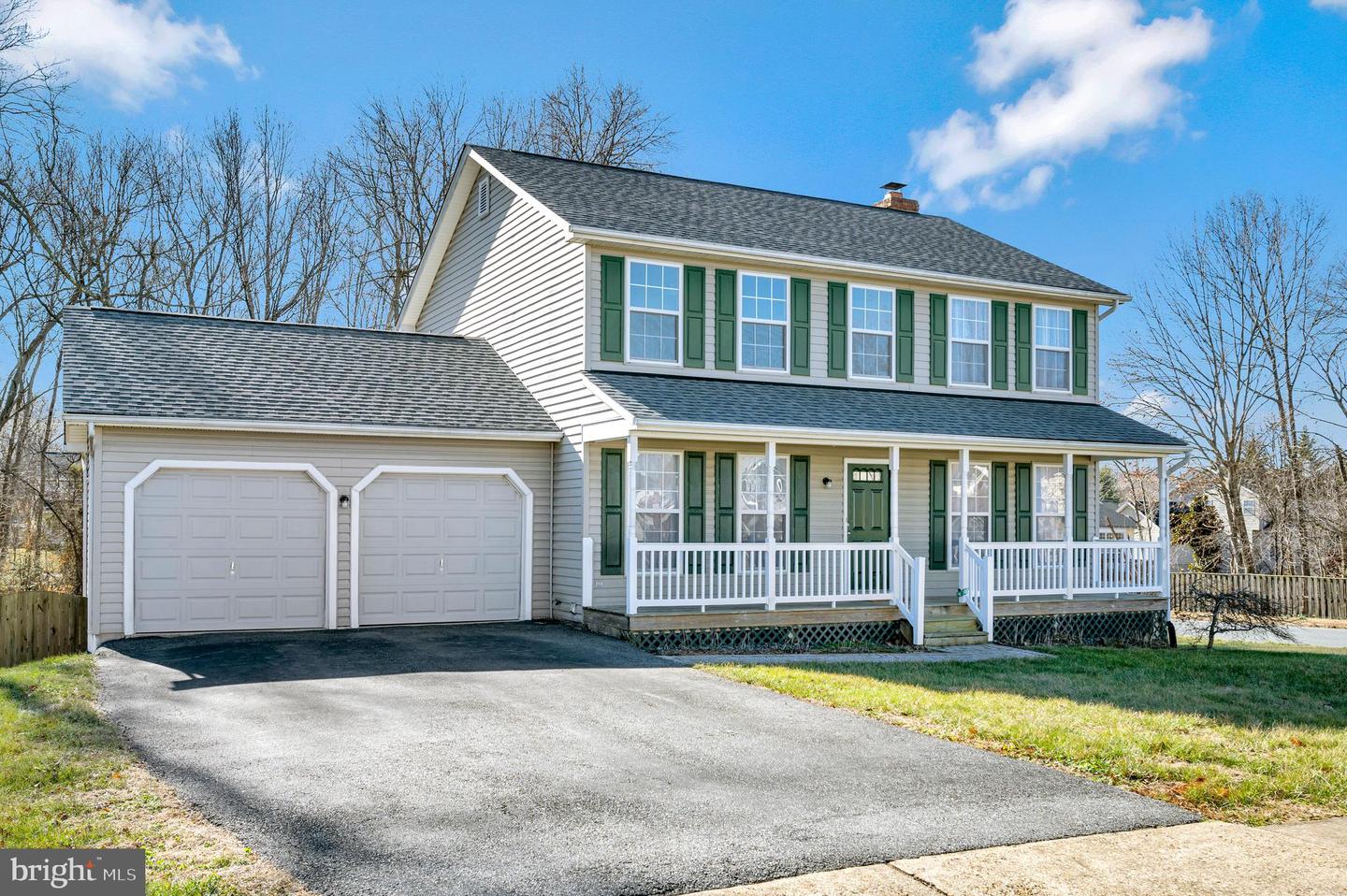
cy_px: 448
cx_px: 674
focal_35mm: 30
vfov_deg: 43.5
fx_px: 1122
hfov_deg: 62.0
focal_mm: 30
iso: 100
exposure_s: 1/320
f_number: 6.3
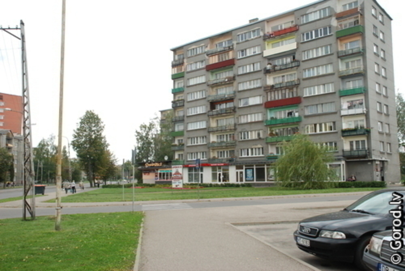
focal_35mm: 33
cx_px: 202
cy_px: 136
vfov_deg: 40.1
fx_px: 372
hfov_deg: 57.1
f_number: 6.7
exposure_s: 1/180
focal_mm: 22
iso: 500
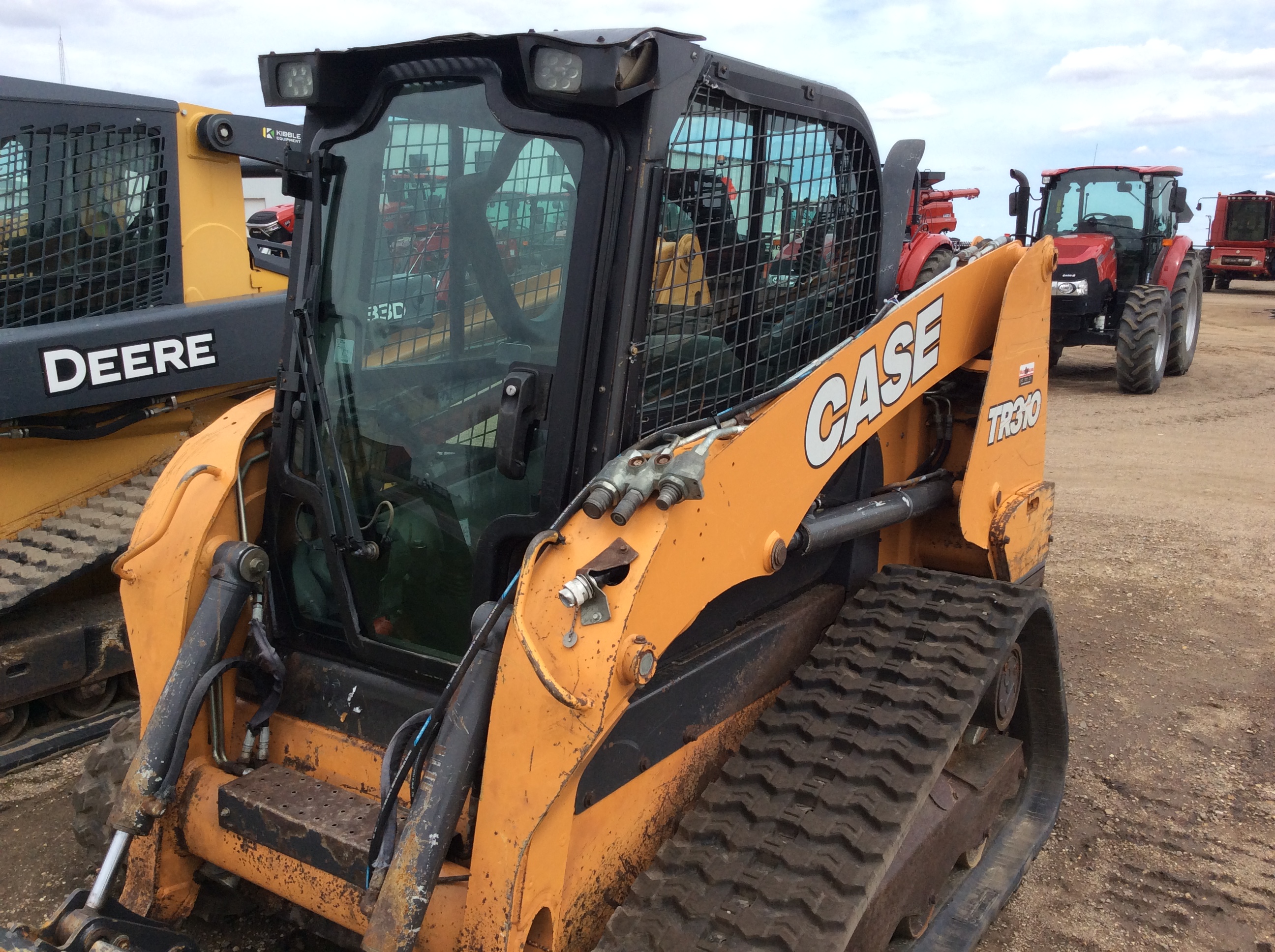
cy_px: 476
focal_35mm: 32
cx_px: 638
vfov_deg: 44.1
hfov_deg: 56.9
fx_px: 1177
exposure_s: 1/1021
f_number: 2.4
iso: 32
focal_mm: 3.3
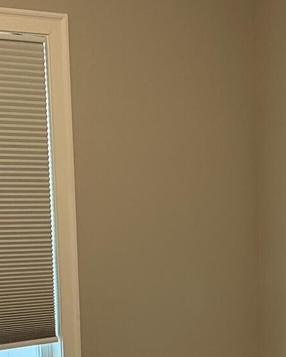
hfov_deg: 15.7
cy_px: 367
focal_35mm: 98
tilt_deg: -6.8
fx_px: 1037
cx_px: 107
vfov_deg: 19.0
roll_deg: +1.4
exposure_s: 1/60
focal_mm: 6.86
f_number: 1.78
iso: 250
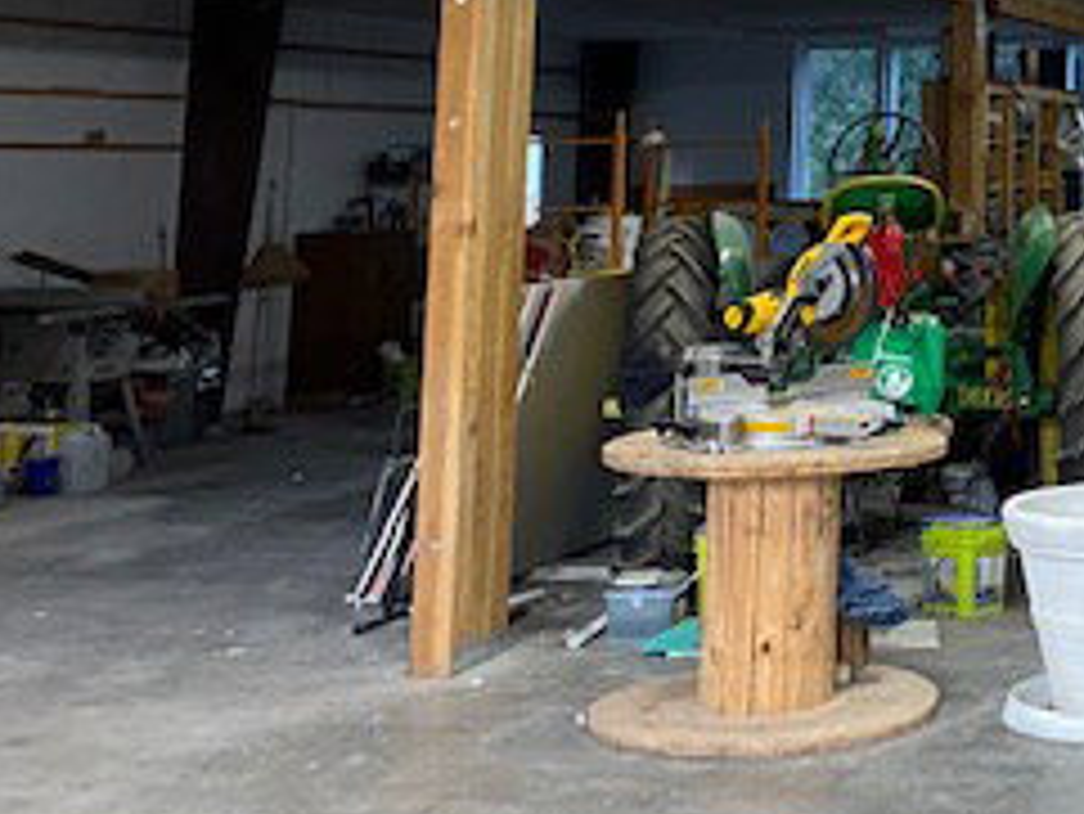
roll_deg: +0.6
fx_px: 2162
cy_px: -198
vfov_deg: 19.9
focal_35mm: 69
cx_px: 1210
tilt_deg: +10.3
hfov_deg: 25.9
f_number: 1.8
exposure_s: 1/60
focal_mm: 4.25
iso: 200
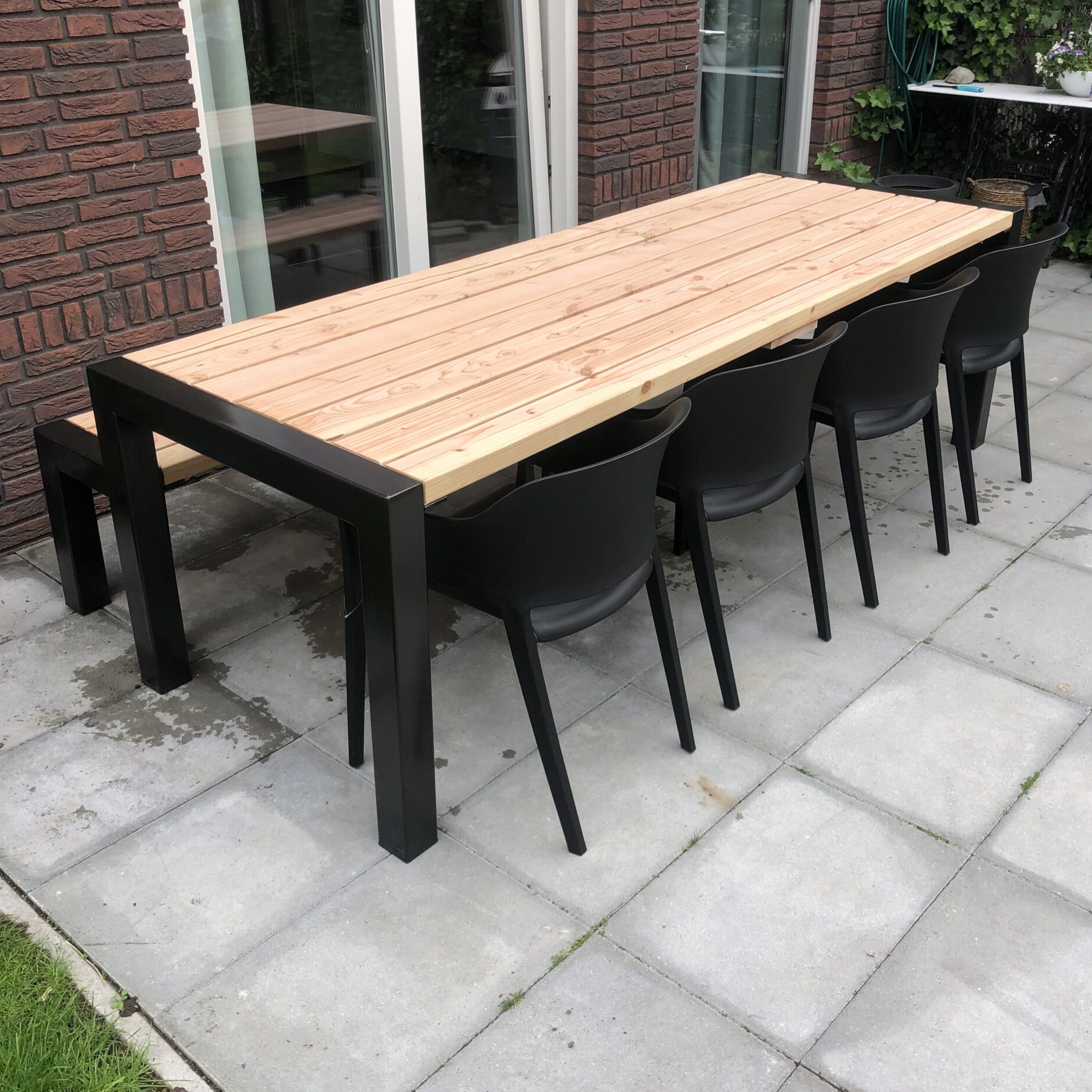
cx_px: 556
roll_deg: +0.1
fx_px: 1213
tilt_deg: -26.3
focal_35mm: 34
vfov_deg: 48.4
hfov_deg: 48.4
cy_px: 518
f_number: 1.8
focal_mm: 4
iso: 20
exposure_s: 1/249
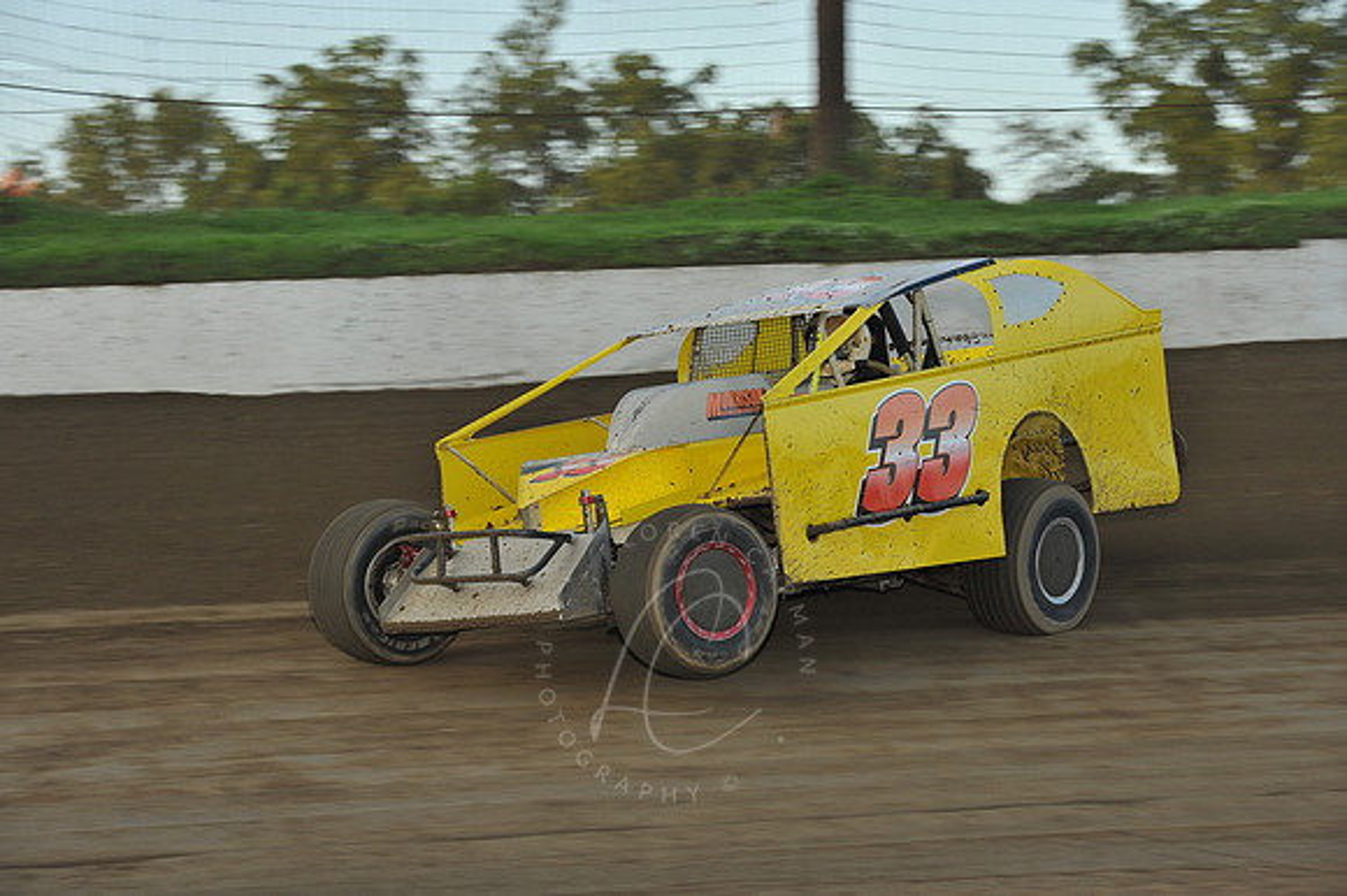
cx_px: 674
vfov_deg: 12.2
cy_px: 448
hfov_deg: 18.3
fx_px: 4188
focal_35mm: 112
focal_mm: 112
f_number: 8
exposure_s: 1/320
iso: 640
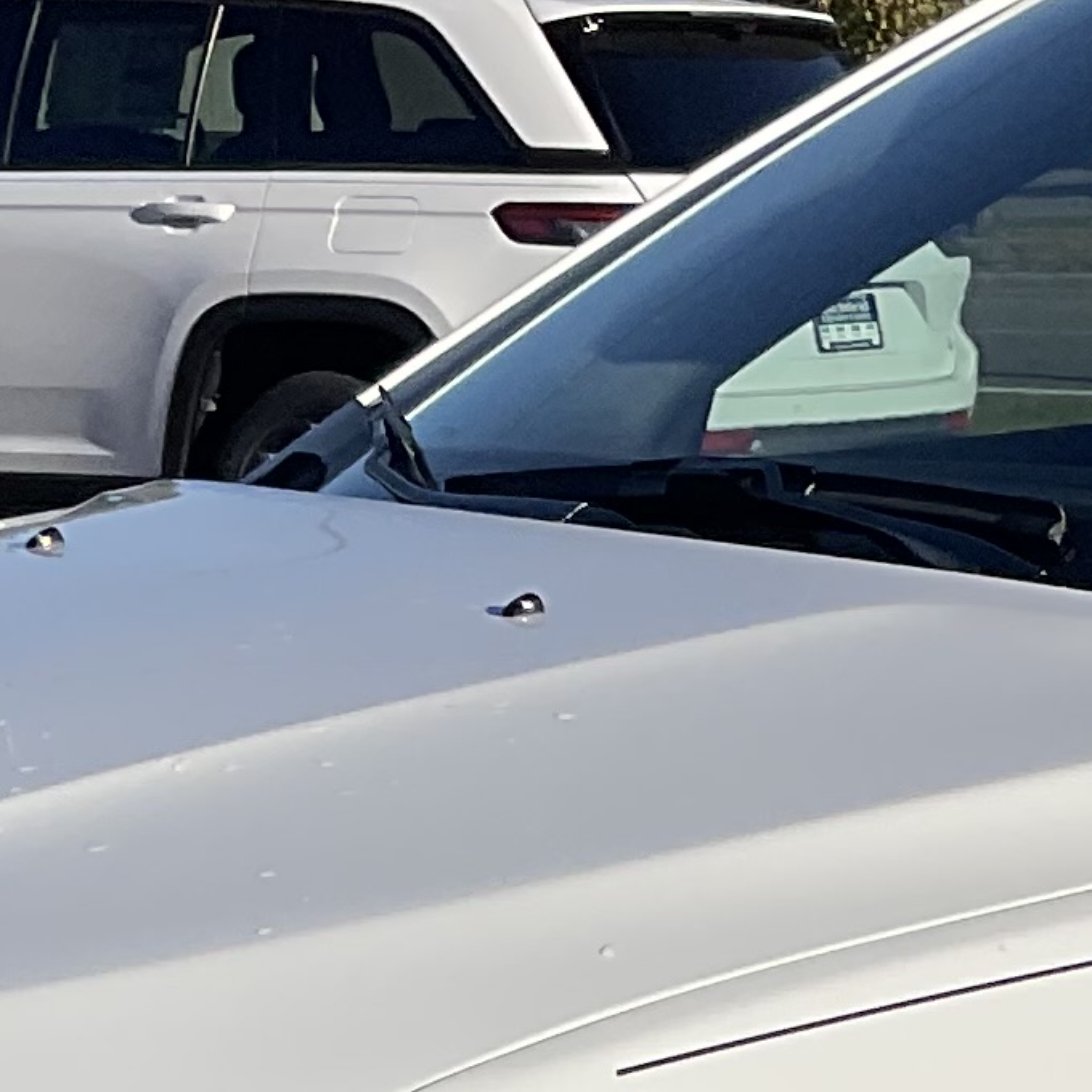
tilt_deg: -16.7
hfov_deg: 11.1
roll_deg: -0.1
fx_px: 5425
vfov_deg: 11.1
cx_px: 1567
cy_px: 1619
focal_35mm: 152
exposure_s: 1/3534
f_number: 1.8
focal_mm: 3
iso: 16
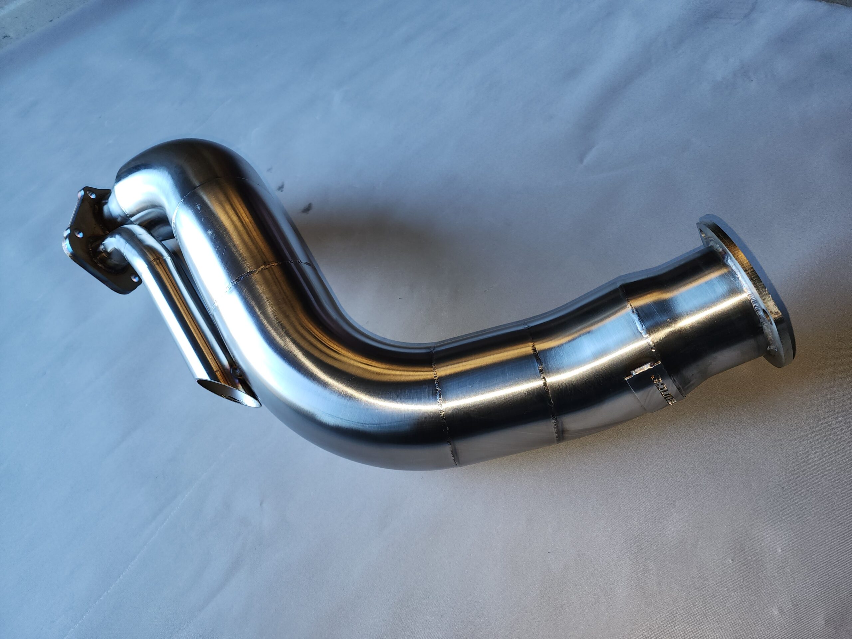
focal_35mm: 23
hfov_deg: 73.9
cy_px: 320
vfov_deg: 58.9
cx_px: 426
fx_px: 566
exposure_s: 1/50
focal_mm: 6.4
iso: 40
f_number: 1.8
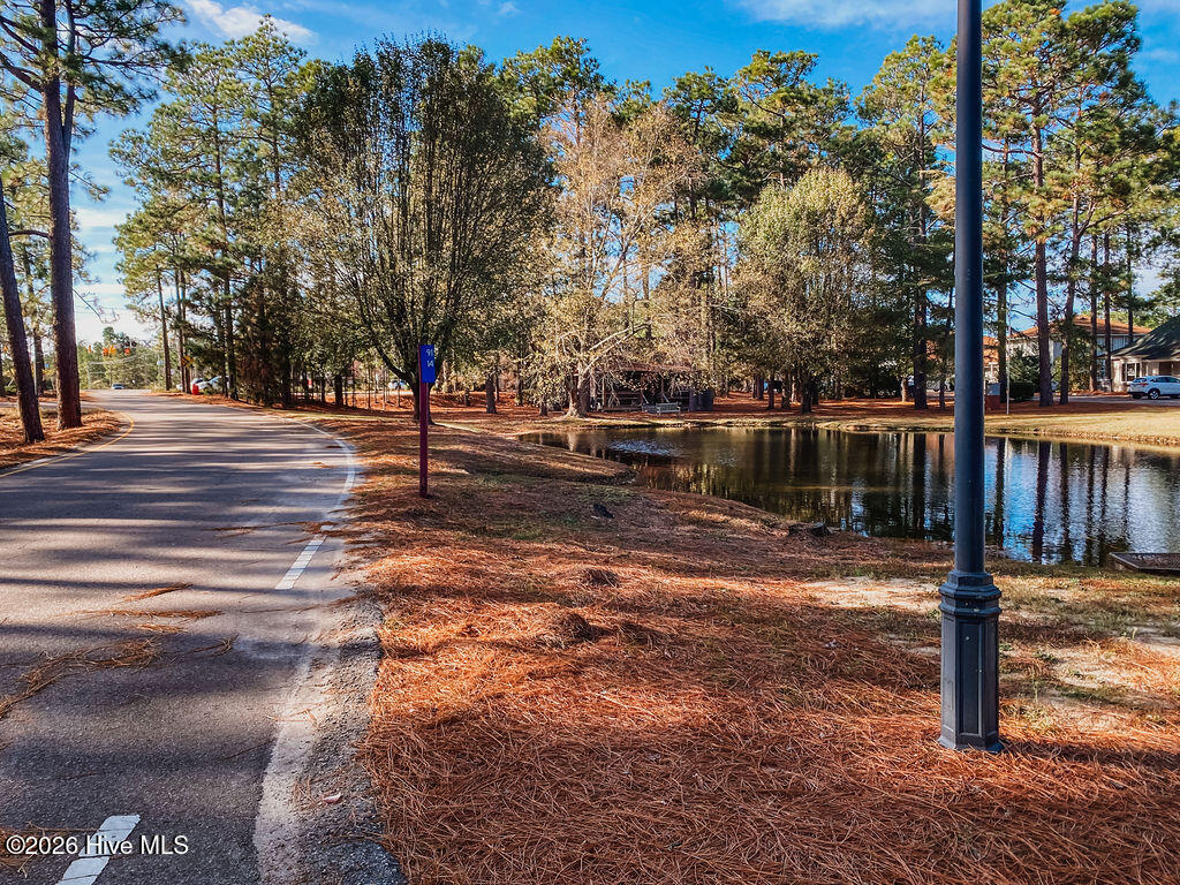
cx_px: 590
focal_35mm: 26
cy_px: 442
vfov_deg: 53.1
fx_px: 886
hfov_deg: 67.3
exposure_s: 1/420
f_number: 1.8
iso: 32
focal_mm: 4.25
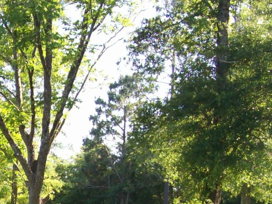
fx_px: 778
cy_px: 217
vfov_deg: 14.6
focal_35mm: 99
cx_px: -22
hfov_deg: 19.1
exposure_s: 1/195
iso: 80
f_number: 2.7
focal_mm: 6
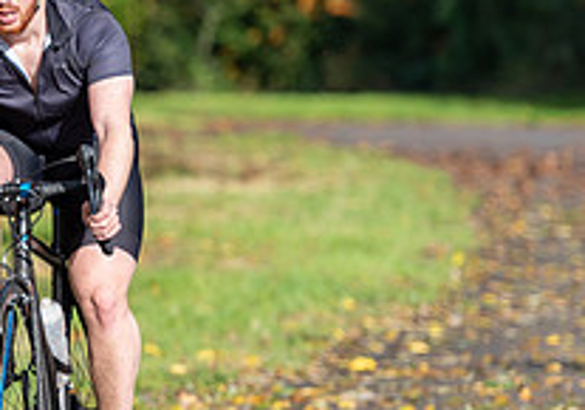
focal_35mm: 593
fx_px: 9788
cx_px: -315
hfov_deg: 3.4
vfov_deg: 2.4
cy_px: 41
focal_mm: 160
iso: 200
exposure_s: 1/1250
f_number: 3.5
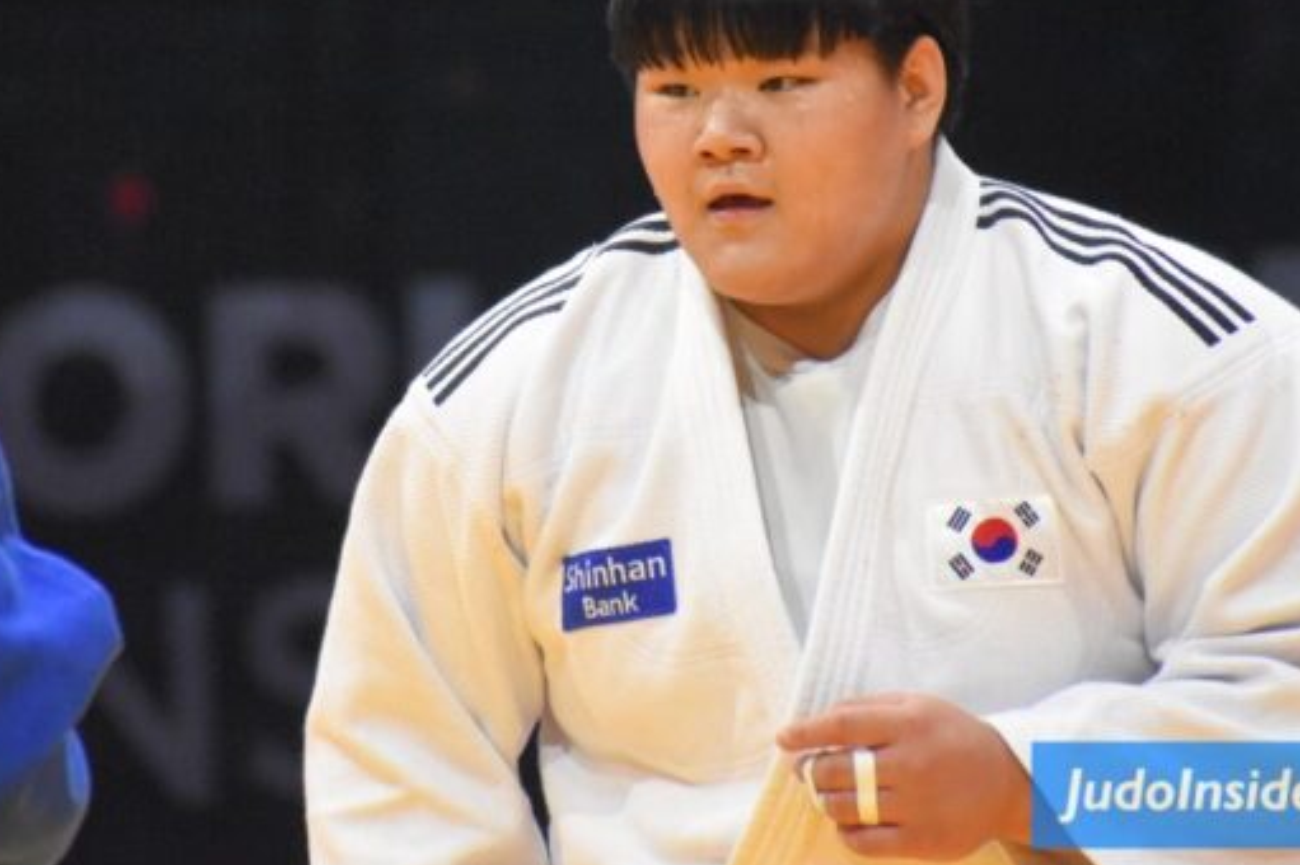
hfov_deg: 3.4
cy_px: 254
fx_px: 21977
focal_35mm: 609
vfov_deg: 2.3
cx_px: 532
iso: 6400
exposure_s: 1/640
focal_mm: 270
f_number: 7.1
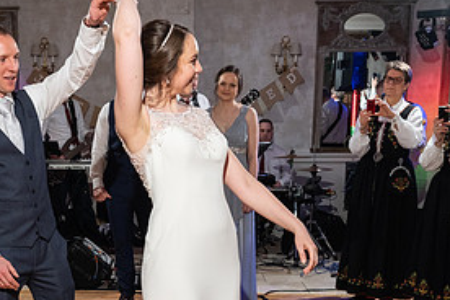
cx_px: 122
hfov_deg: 35.6
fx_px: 687
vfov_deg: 24.1
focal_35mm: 55
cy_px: 257
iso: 640
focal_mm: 16
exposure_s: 1/160
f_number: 3.6
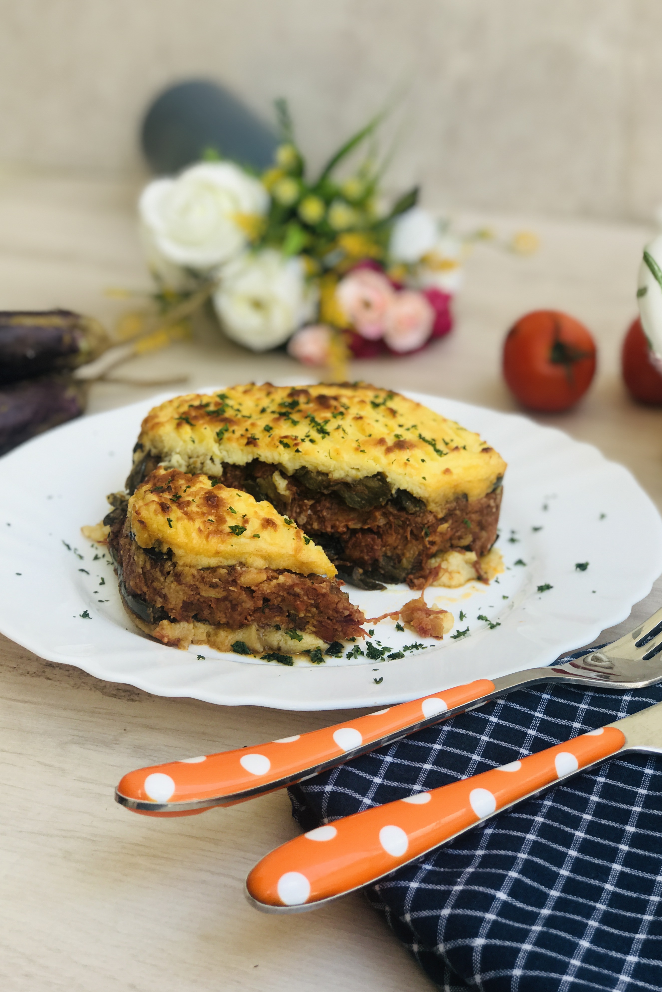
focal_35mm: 60
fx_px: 1655
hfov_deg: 22.6
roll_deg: +1.3
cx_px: 290
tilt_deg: -25.3
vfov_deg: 33.4
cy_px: 496
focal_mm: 6.6
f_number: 2.8
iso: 20
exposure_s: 1/165
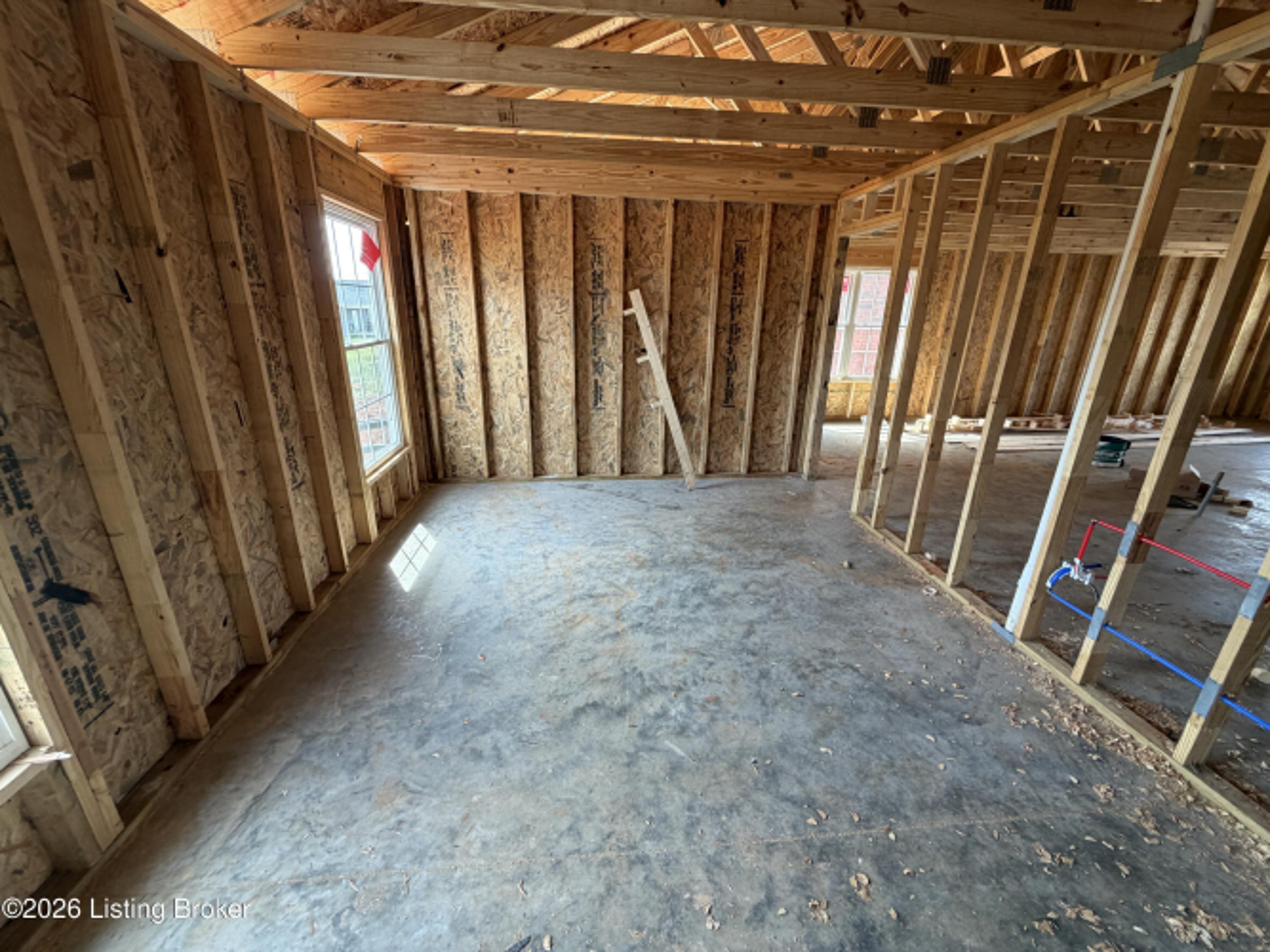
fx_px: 514
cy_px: 476
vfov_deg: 85.7
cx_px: 635
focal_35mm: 14
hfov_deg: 102.1
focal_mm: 2.22
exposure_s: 1/121
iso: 200
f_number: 2.2
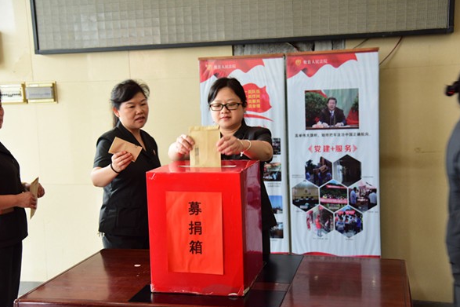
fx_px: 600
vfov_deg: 28.6
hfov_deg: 41.9
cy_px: 154
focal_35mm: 47
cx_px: 228
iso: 1000
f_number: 4
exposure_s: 1/50
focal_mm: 46
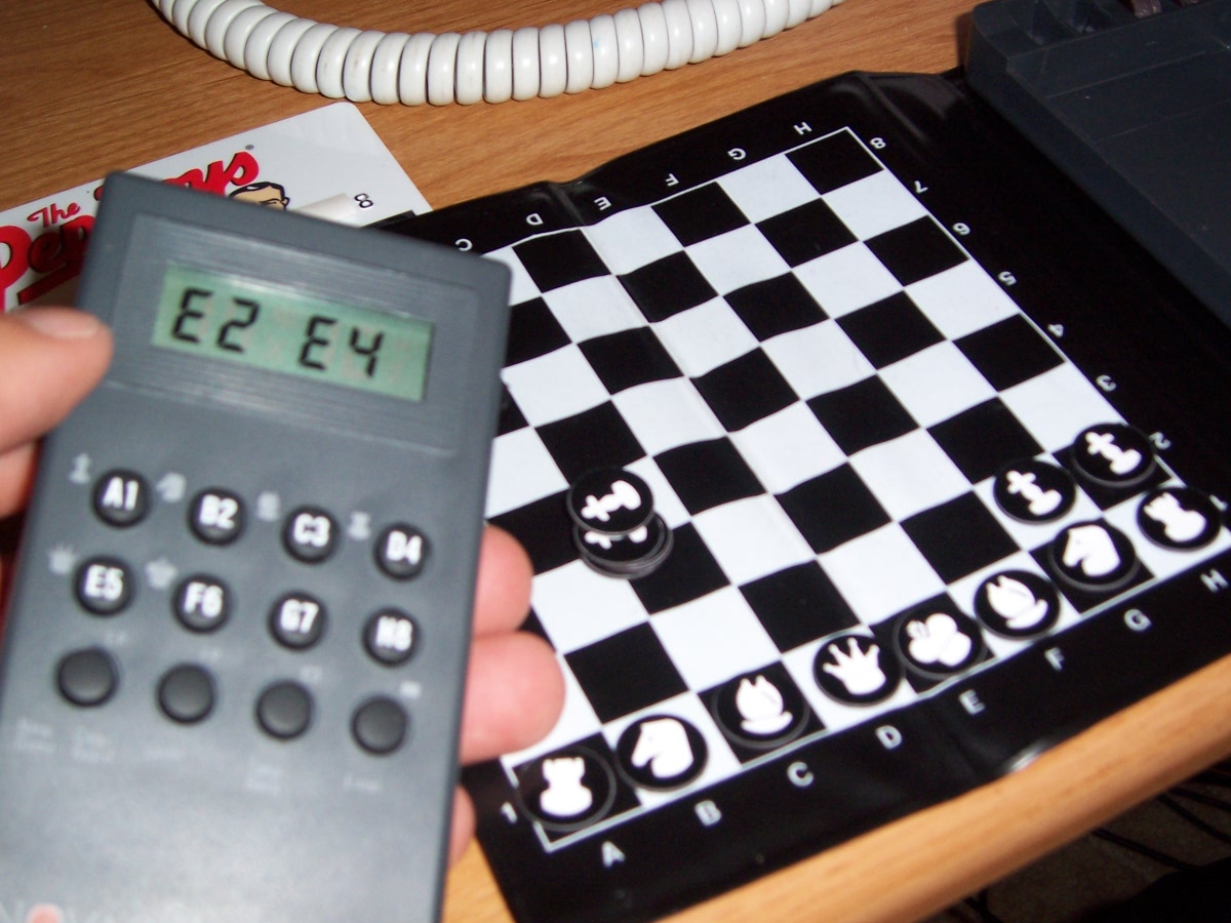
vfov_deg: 32.9
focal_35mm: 44
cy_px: 462
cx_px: 616
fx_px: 1565
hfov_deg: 42.9
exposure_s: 1/60
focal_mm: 7.3
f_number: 3.3
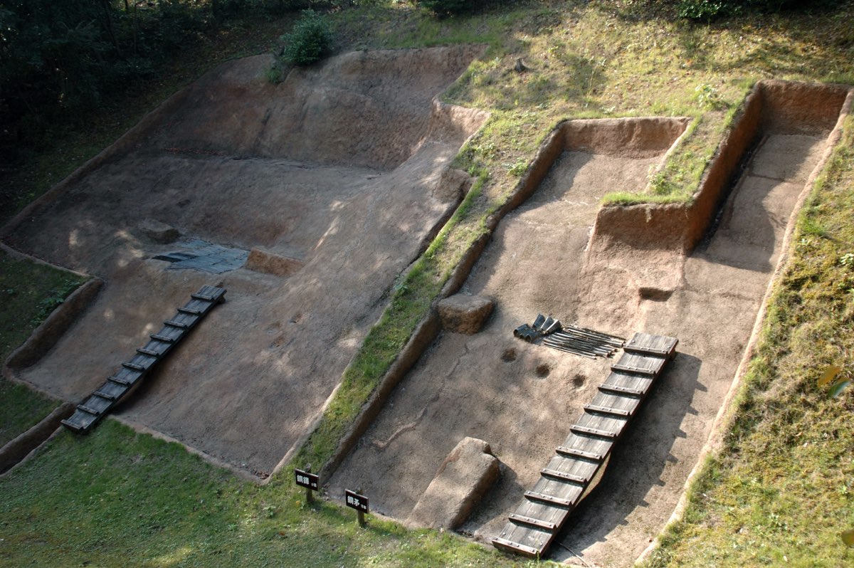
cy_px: 284
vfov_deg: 31.8
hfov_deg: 46.4
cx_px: 427
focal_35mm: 42
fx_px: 995
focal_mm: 28
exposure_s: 1/100
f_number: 5
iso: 200
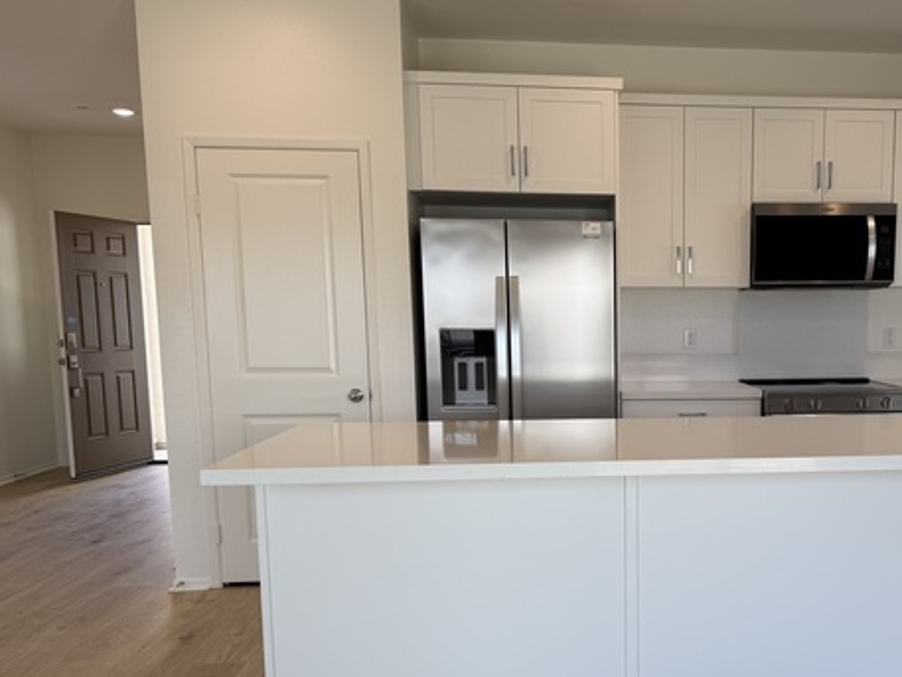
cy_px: 434
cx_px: 656
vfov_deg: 40.4
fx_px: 912
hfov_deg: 50.8
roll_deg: -0.1
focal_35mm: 35
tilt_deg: -6.7
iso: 64
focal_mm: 6.76
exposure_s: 1/236
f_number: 1.78
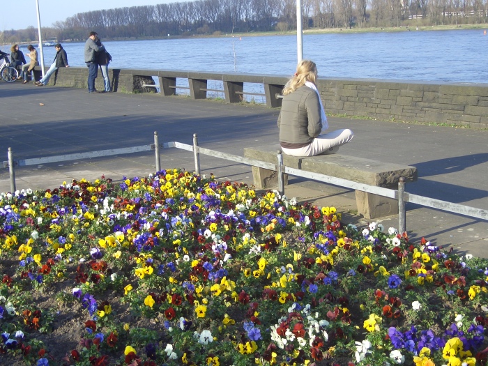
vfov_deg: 26.6
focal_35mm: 55
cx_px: 244
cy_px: 183
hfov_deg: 34.9
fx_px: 775
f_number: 3.3
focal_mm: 11.4
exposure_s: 1/320
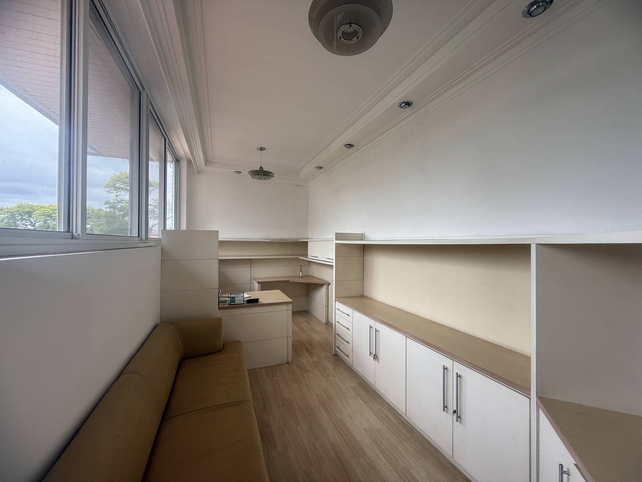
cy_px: 241
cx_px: 321
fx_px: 260
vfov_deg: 85.7
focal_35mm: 14
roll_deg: -1.4
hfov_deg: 102.1
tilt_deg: +0.9
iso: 50
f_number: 2.2
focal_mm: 2.22
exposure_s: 1/241
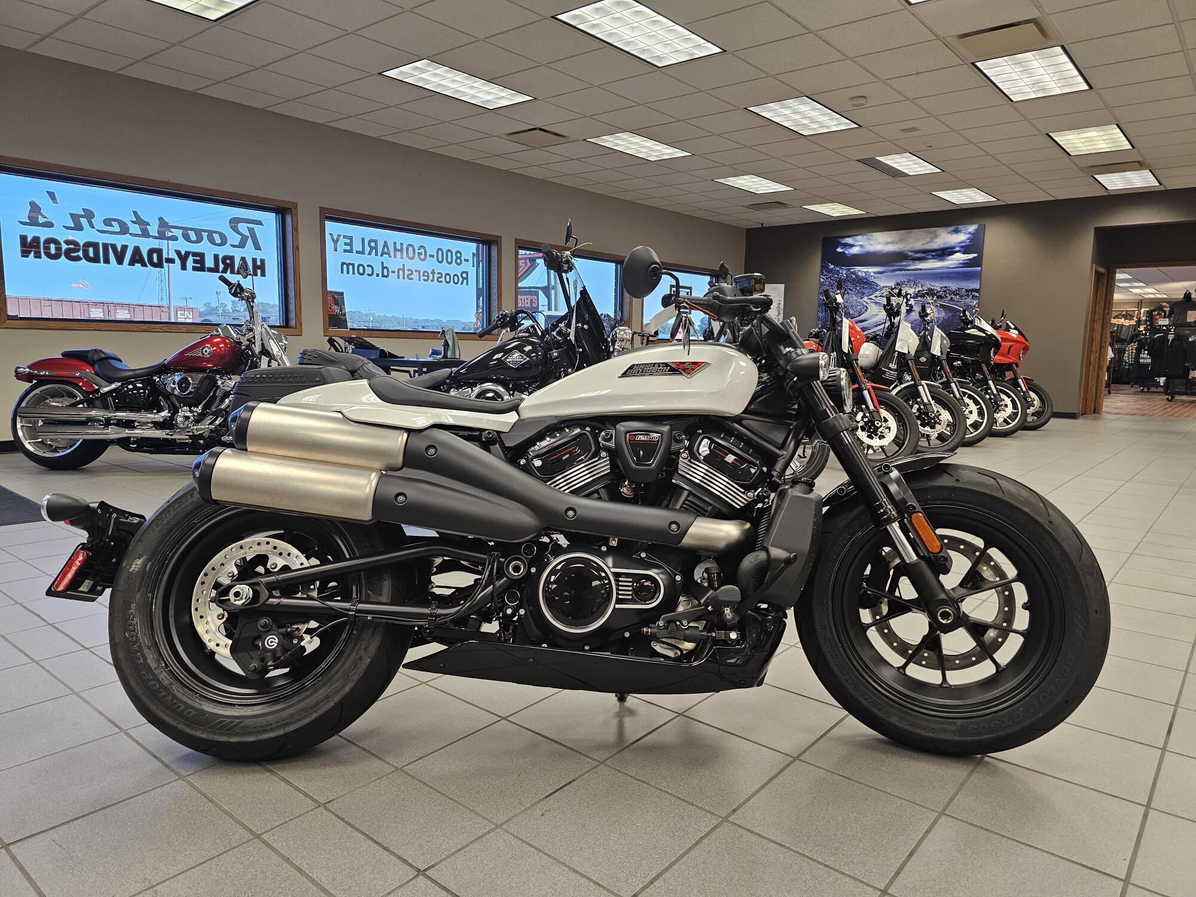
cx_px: 598
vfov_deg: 58.9
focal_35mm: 23
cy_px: 448
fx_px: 795
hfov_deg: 73.9
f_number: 1.7
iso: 200
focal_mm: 6.3
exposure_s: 1/120
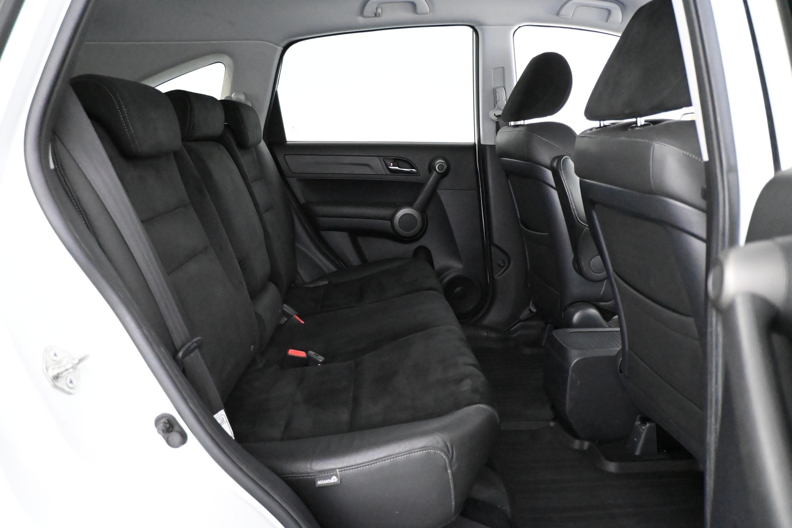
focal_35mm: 27
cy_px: 264
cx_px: 396
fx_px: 594
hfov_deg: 67.4
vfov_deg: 47.9
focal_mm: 18
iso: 12800
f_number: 3.5
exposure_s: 1/60
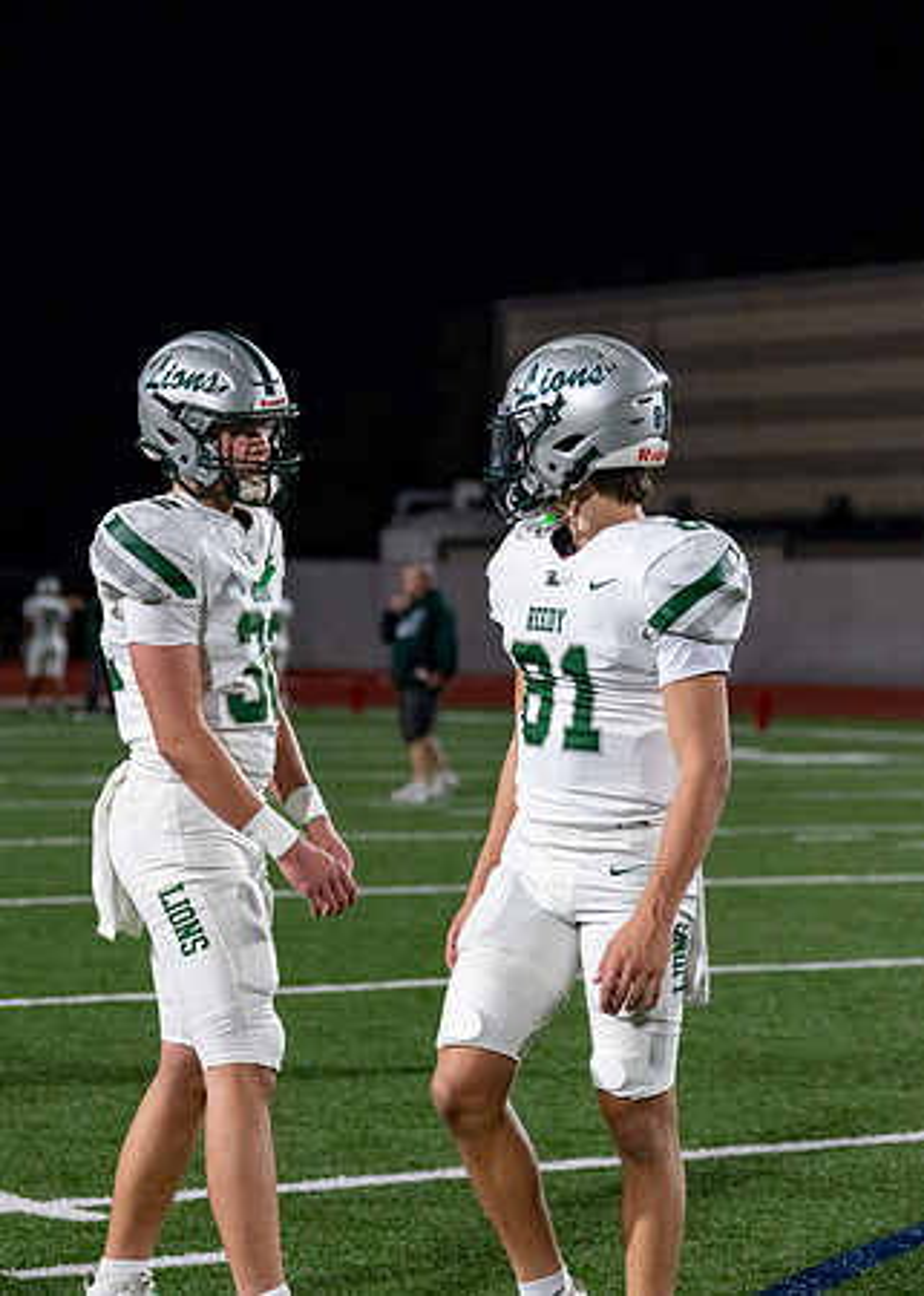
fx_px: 4535
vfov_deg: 16.2
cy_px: 532
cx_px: 439
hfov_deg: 11.6
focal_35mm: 123
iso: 2000
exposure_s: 1/1000
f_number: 2.8
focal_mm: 70
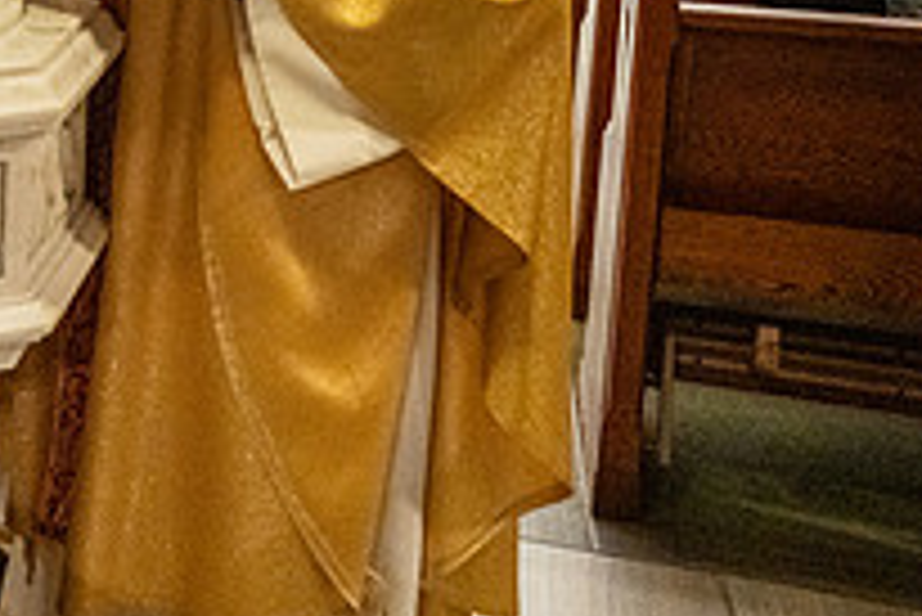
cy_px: -97
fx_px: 1743
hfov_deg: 24.9
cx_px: -333
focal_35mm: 68
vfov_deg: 19.1
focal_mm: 24
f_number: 4.5
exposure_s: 1/60
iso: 5000
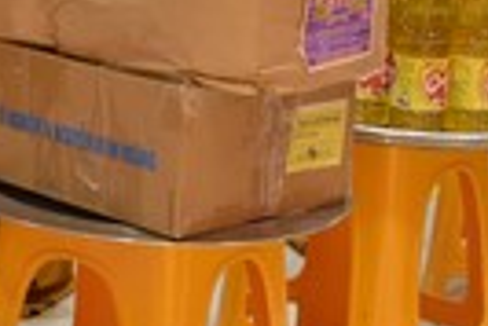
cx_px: 106
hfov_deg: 12.3
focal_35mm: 166
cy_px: -114
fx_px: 2253
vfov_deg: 8.2
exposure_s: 1/60
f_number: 4
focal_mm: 34
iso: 900
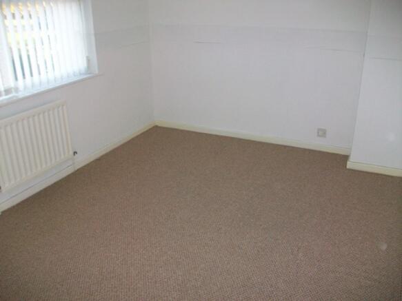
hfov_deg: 56.8
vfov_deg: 44.1
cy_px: 150
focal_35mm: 32
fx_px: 372
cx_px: 201
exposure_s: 1/60
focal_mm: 5.7
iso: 120
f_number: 2.8
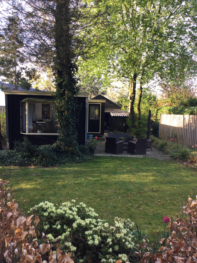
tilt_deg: -5.2
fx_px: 235
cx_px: 98
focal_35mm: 31
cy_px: 132
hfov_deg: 45.4
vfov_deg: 58.4
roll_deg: -1.0
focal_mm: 3.3
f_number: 2.4
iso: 40
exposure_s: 1/100
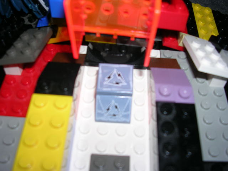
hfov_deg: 49.0
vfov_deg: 37.7
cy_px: 86
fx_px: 250
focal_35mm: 38
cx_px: 114
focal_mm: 5.8
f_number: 2.8
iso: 50
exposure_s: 1/60.1
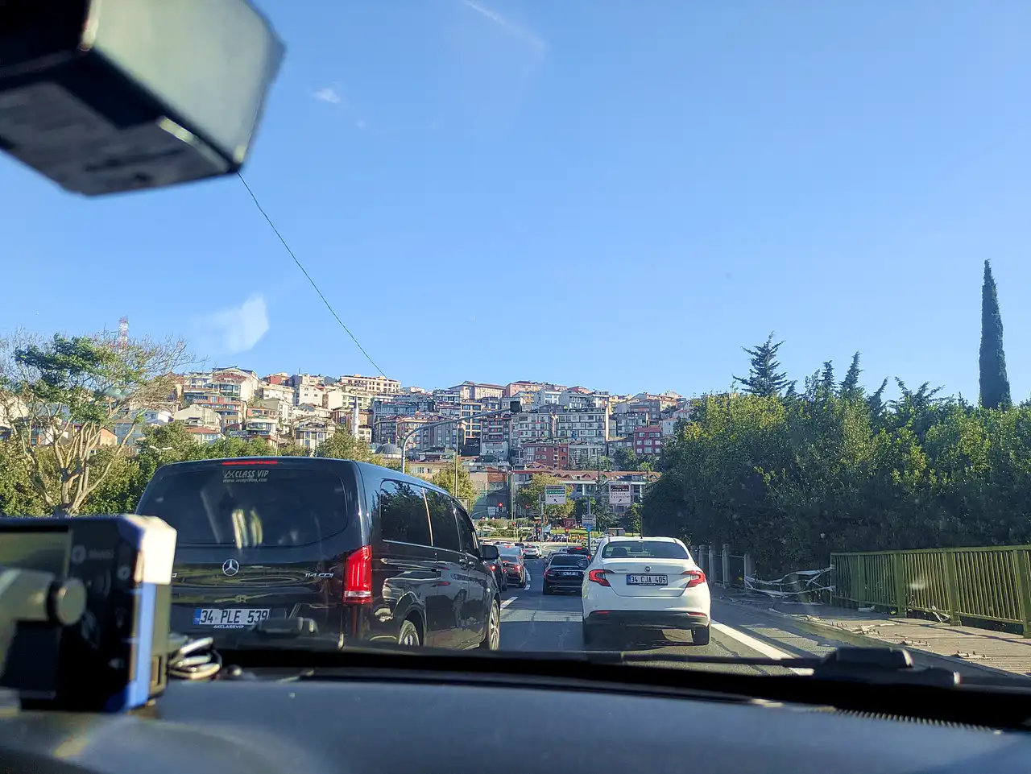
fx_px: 745
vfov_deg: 54.9
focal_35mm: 25
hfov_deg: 69.4
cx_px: 516
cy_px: 387
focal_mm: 5.43
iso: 48
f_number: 1.89
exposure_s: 1/1030
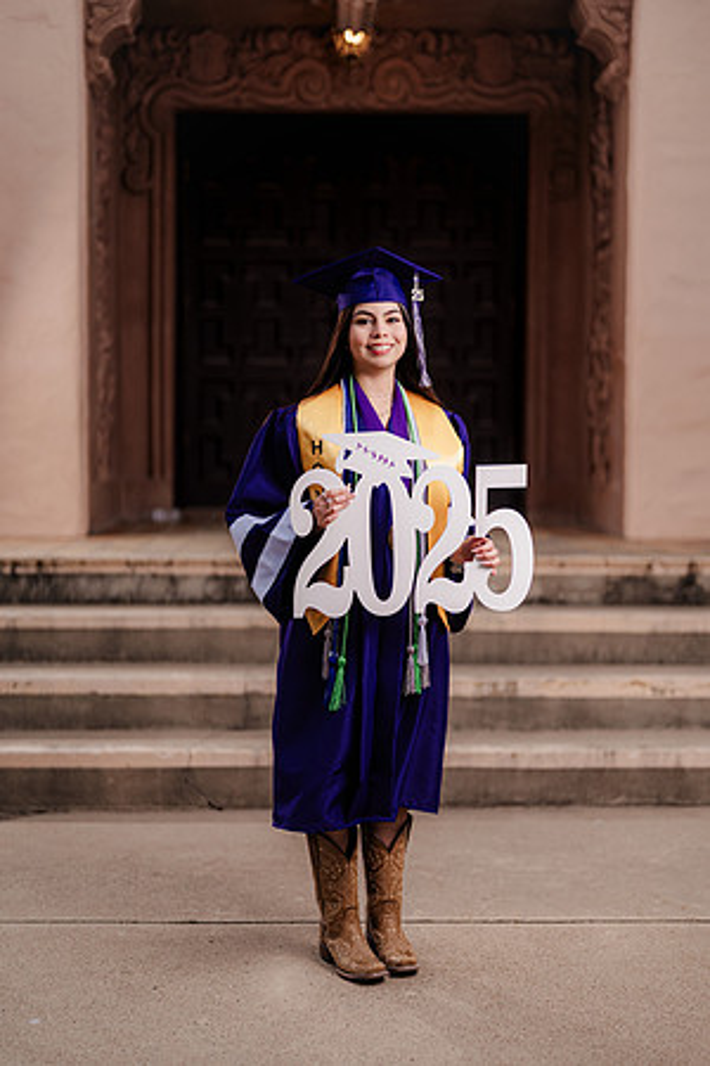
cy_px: 533
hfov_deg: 27.0
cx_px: 355
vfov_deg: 39.6
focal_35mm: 50
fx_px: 1479
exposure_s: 1/2500
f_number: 1.2
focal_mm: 50
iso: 100
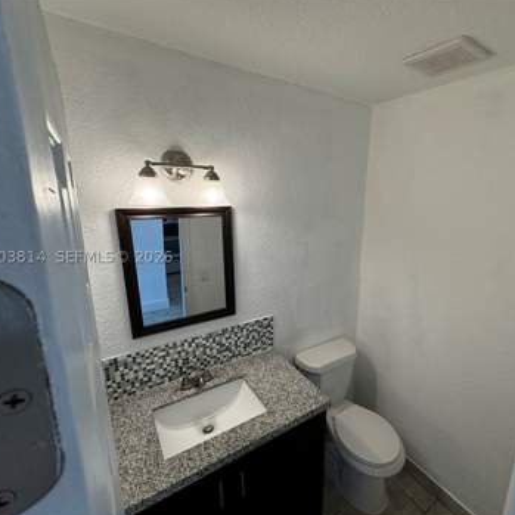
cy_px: 257
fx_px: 286
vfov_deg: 84.0
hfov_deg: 83.0
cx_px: 308
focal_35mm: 17
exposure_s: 1/120
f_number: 2.2
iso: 125
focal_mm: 2.22
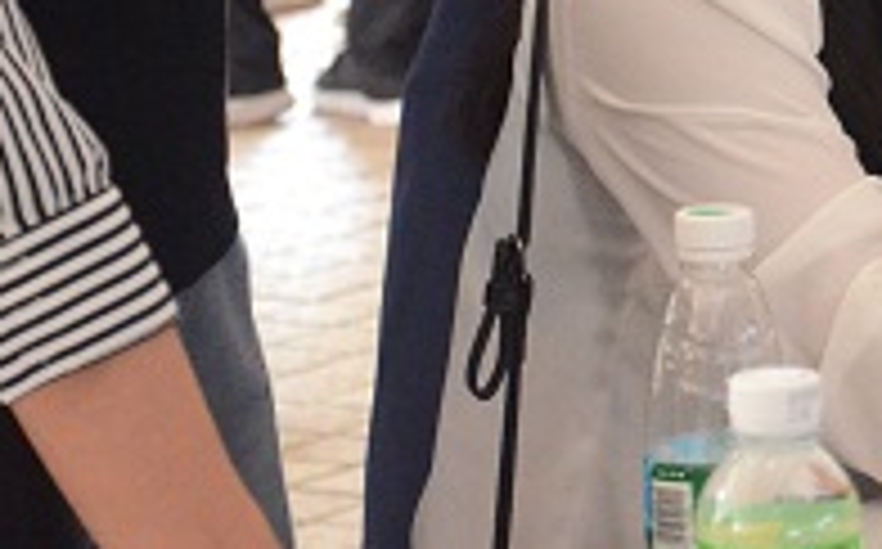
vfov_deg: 4.1
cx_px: 1166
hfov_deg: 6.6
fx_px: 7587
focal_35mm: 316
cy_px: -380
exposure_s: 1/320
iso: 4000
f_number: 5.6
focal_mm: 58
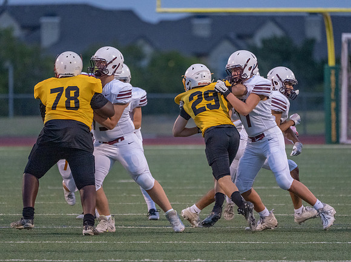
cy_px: 132
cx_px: 179
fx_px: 5085
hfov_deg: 4.0
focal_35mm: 503
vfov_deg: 2.9
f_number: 5.6
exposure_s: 1/1000
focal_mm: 400
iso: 8000
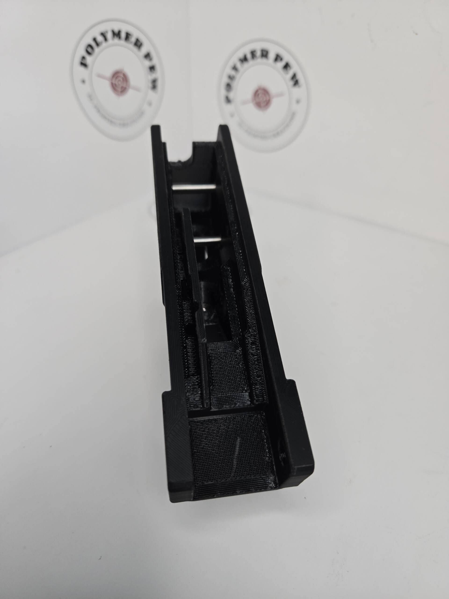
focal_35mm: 23
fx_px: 398
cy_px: 300
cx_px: 224
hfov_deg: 58.9
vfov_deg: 73.9
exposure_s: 1/120
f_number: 1.8
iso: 64
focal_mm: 5.4
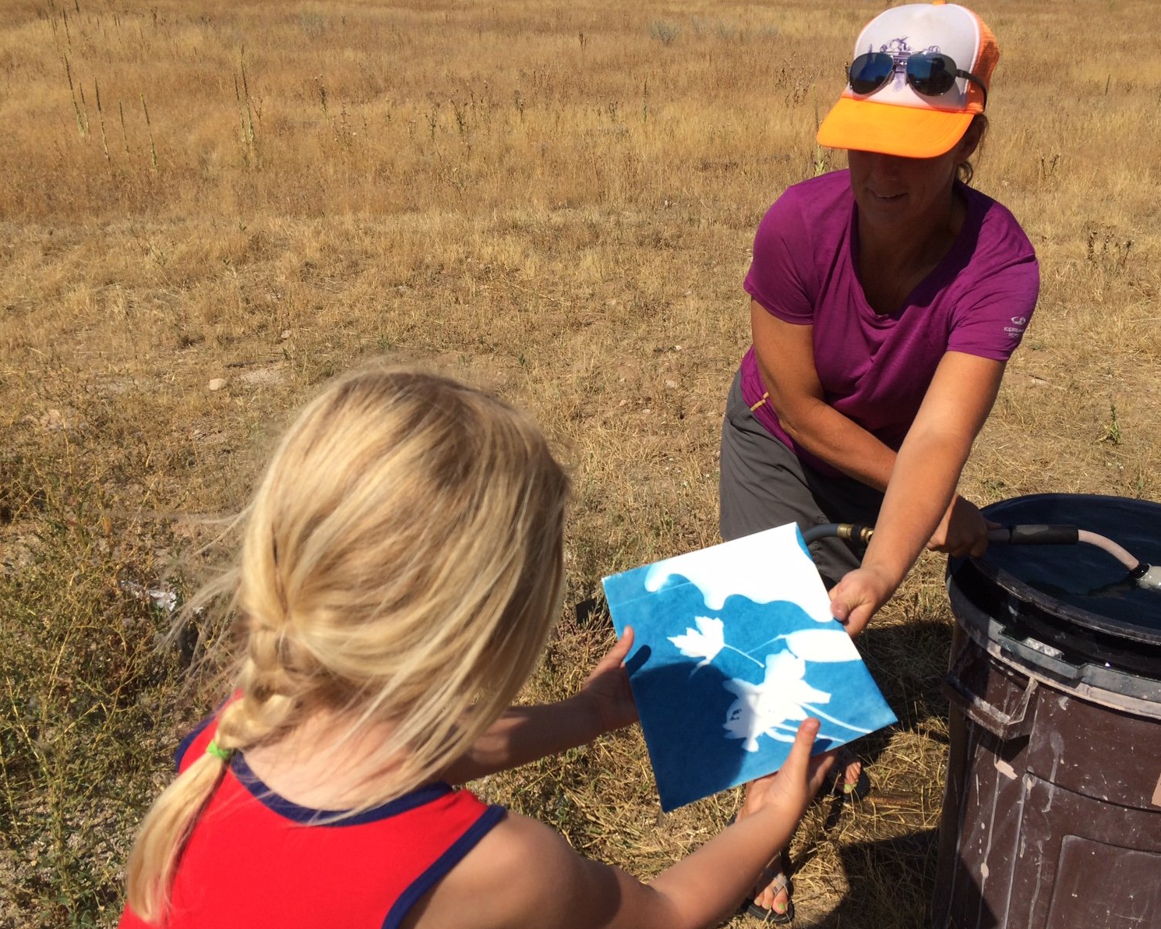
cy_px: 469
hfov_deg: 57.2
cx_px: 595
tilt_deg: -26.3
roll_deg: -1.4
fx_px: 1065
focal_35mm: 31
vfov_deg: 47.1
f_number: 2.2
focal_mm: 4.15
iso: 32
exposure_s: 1/3165
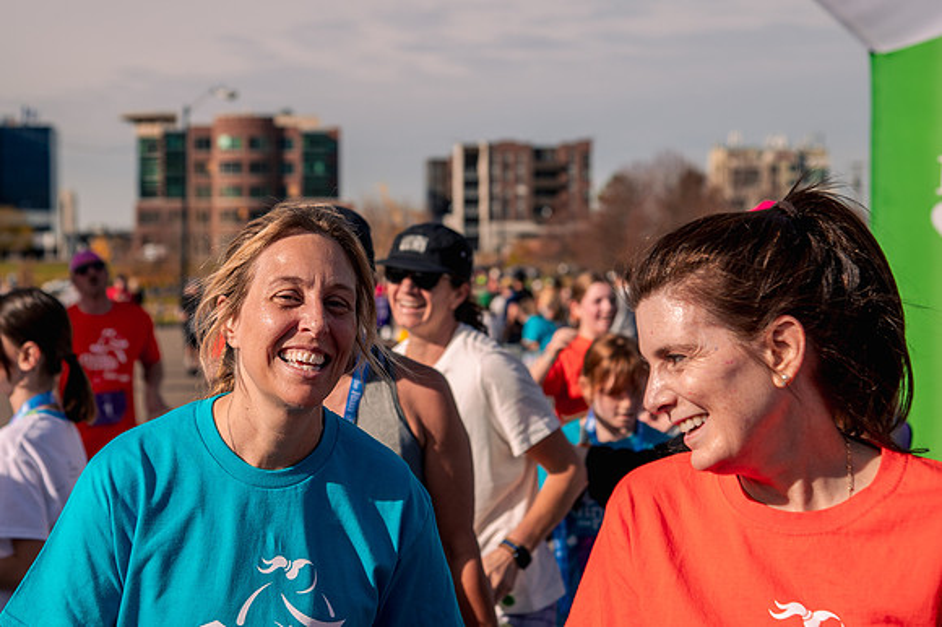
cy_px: 235
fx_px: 2318
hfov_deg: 22.9
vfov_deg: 15.4
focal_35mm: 89
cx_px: 354
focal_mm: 70
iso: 200
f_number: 5.6
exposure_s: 1/1250
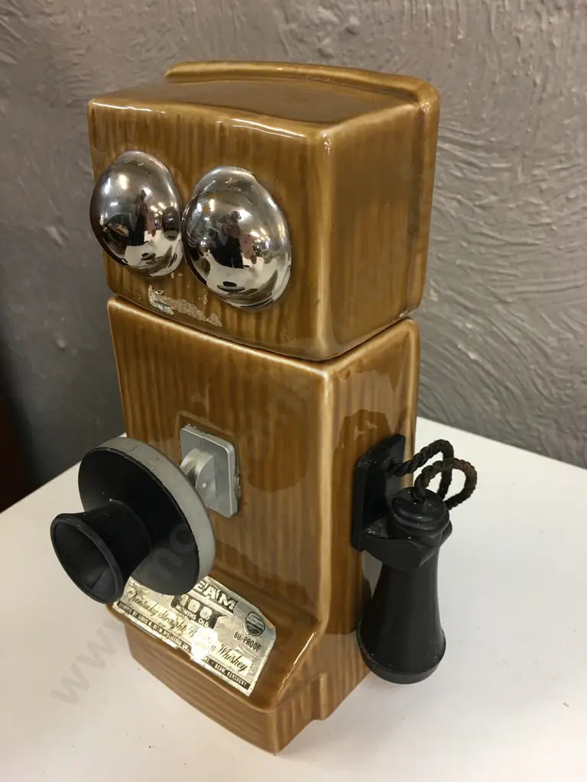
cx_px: 294
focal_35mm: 29
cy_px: 391
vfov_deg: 61.7
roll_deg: +1.9
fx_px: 656
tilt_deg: -30.0
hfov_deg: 48.2
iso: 50
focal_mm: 4.15
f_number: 2.2
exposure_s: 1/17
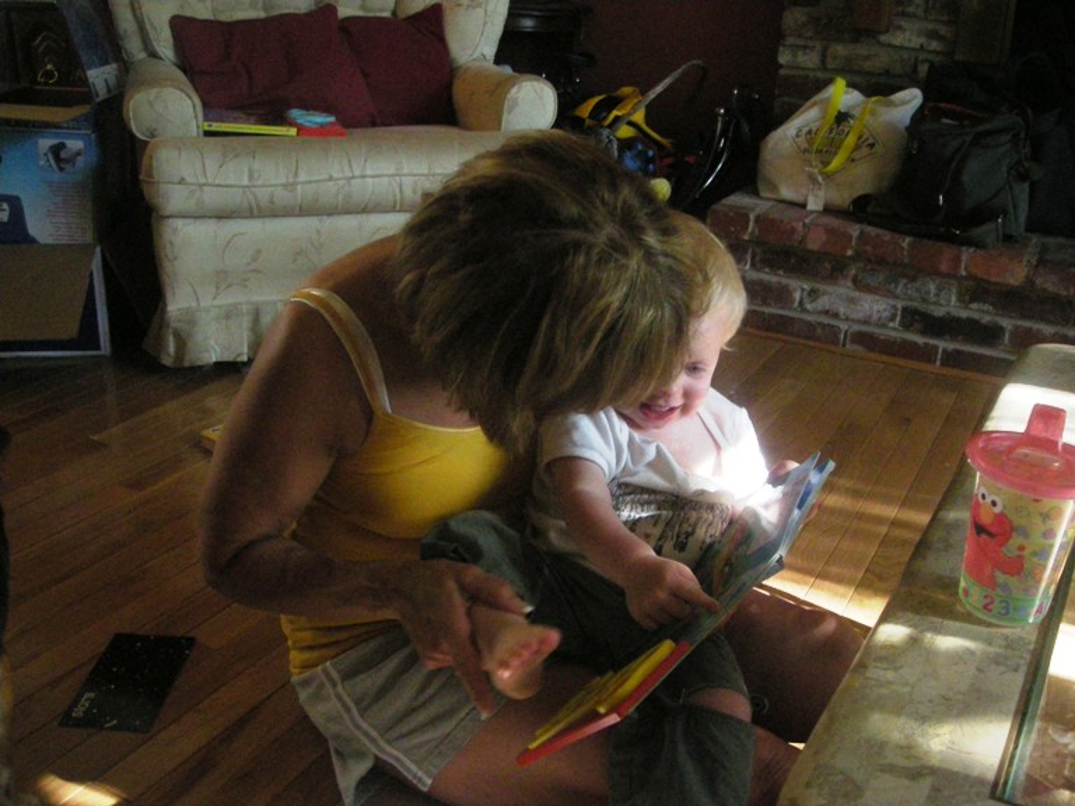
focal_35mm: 35
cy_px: 403
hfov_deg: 52.6
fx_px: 1087
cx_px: 538
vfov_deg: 40.7
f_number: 2.8
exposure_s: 1/52.4
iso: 400
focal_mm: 5.7
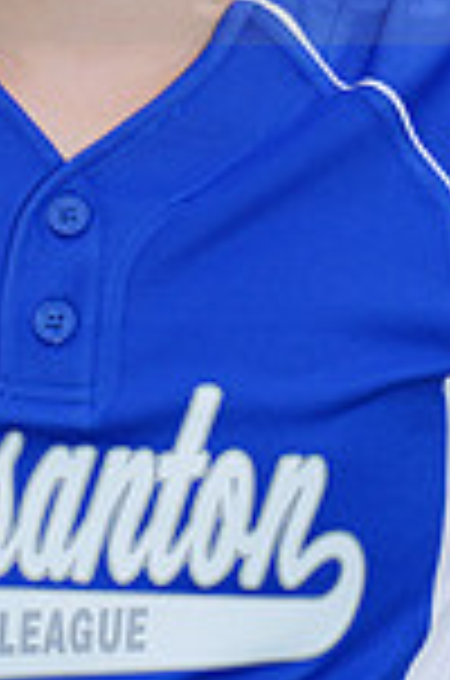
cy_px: -88
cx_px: 108
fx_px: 14503
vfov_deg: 2.7
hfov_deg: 1.8
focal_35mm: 770
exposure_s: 1/200
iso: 200
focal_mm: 200
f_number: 9
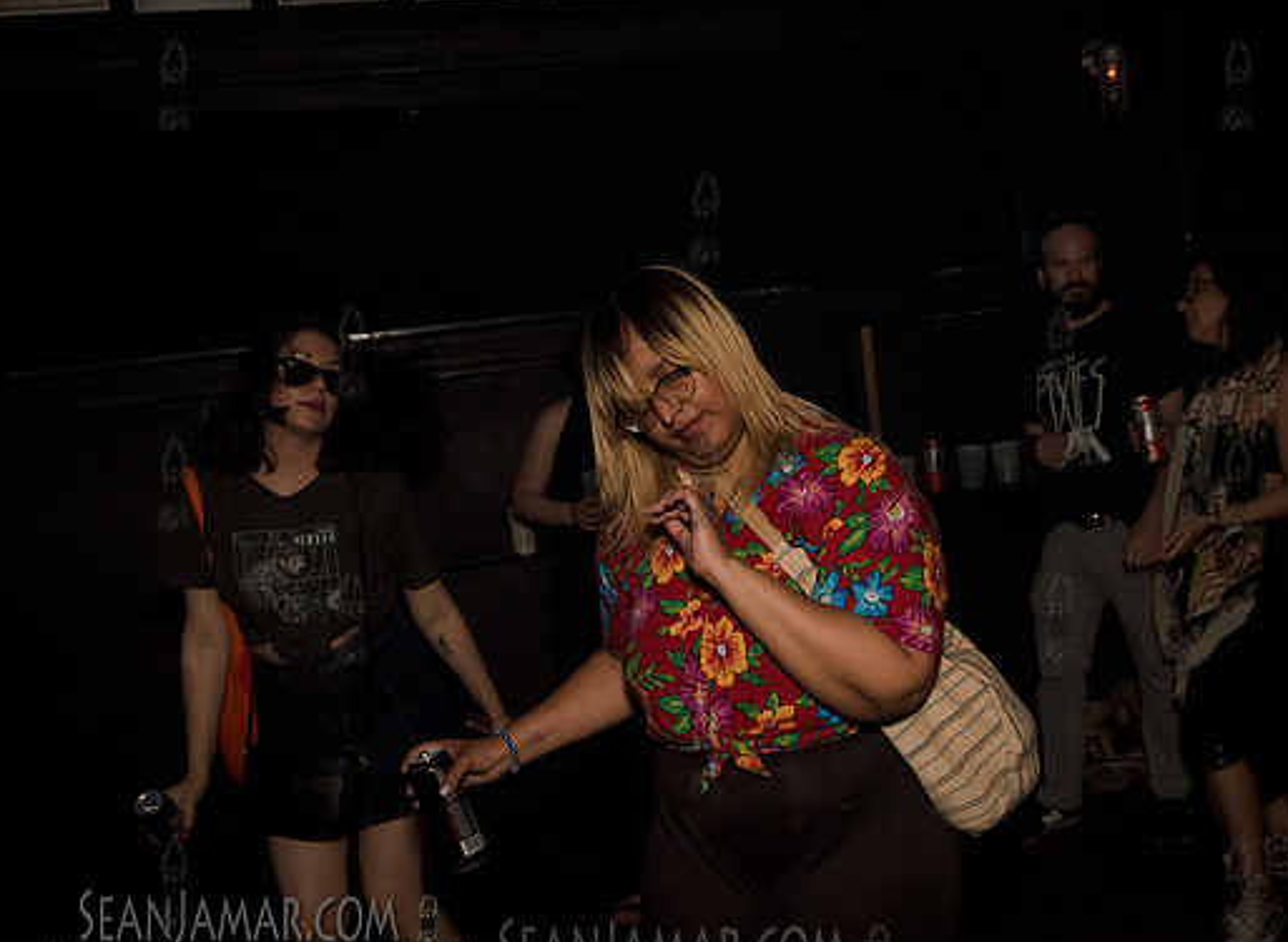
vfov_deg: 37.1
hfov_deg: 49.0
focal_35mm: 38
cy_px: 519
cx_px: 780
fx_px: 1401
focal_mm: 24
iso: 2000
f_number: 4.5
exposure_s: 1/320
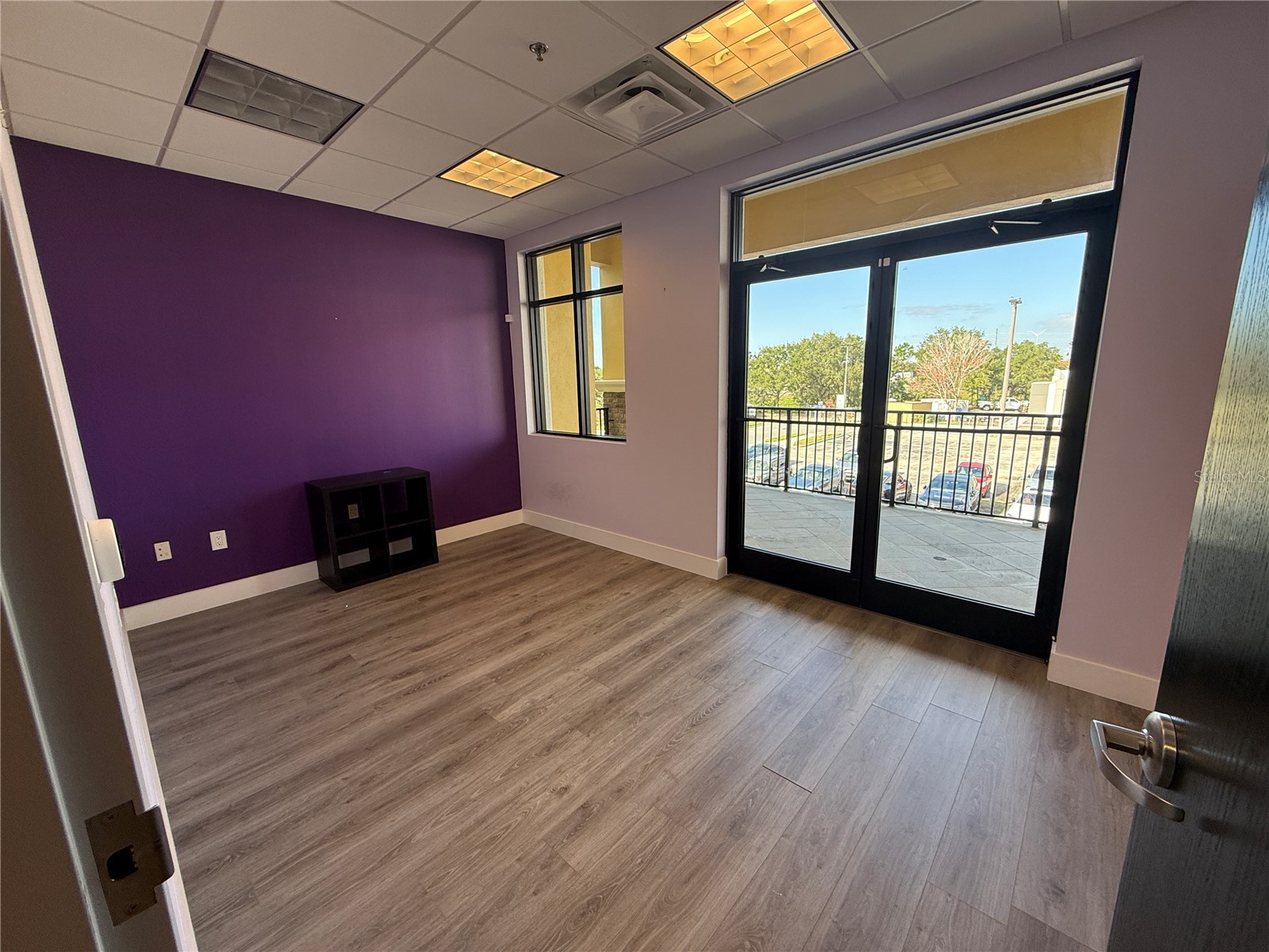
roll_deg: +1.1
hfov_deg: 102.1
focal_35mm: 14
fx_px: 513
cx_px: 634
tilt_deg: -11.2
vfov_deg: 85.7
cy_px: 476
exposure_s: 1/99
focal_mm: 2.22
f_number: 2.2
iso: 80
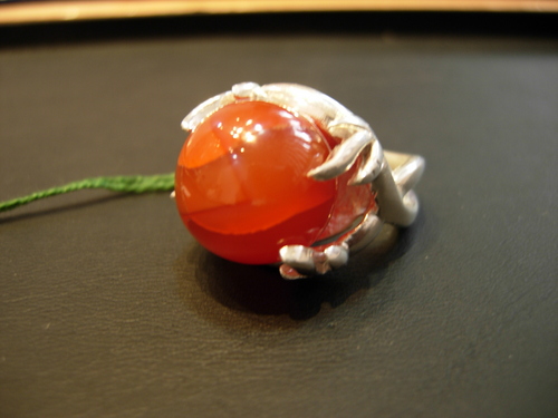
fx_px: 580
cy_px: 209
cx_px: 279
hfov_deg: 51.4
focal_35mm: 36
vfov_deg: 39.7
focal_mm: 7.5
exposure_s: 1/7.5
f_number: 2.7
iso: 50
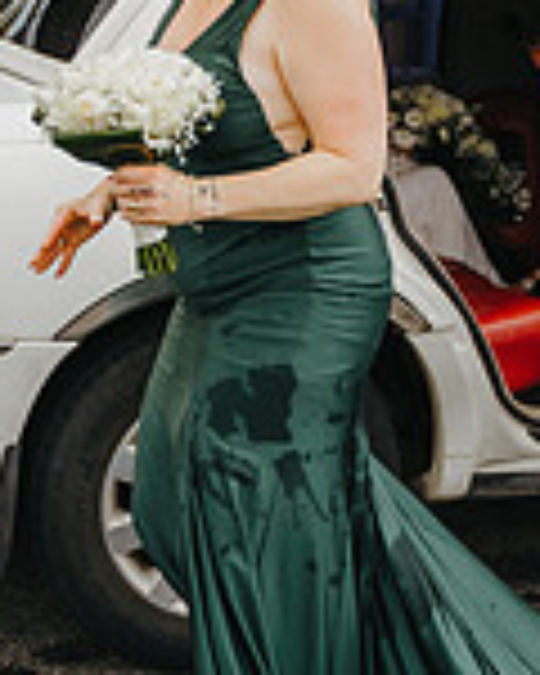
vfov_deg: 23.9
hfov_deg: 19.4
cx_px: 324
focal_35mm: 79
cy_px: 176
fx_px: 1578
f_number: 2.8
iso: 125
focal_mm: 28
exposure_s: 1/320
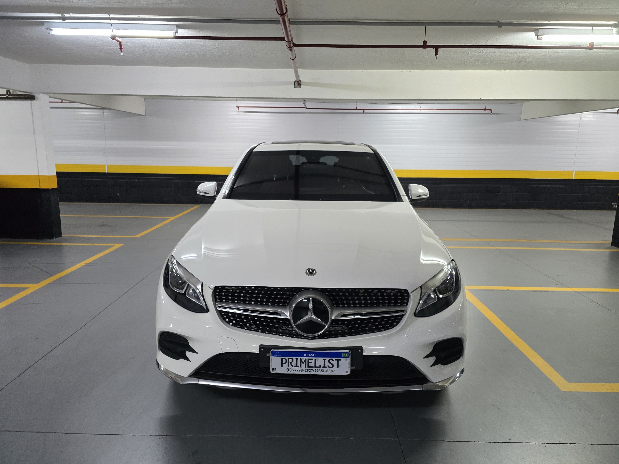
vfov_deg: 58.9
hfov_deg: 73.9
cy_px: 232
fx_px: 411
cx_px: 310
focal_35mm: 23
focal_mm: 6.3
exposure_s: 1/60
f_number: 1.7
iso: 1600
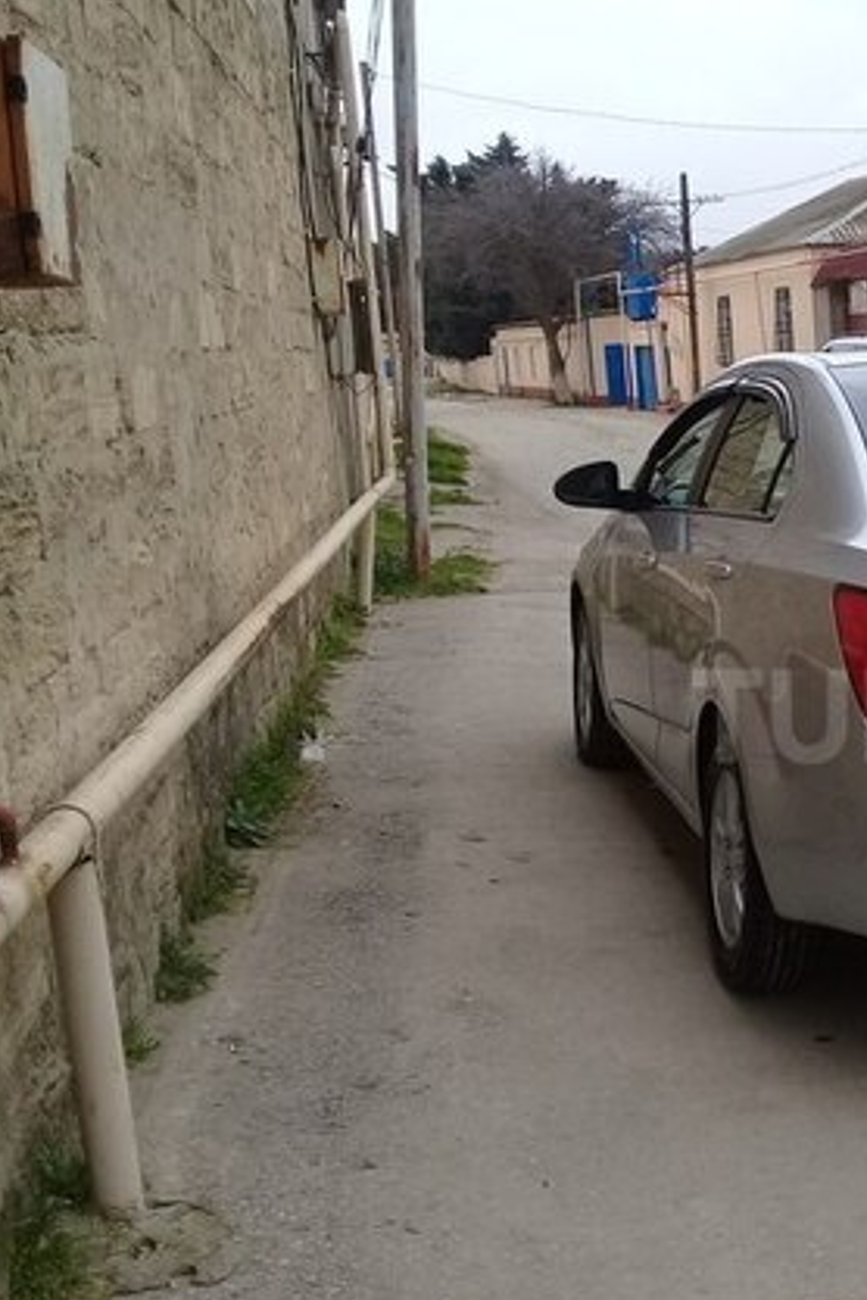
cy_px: 715
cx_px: 1010
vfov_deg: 38.8
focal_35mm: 51
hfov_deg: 24.3
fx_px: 1842
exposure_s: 1/707
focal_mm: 3.3
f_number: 2.2
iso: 50
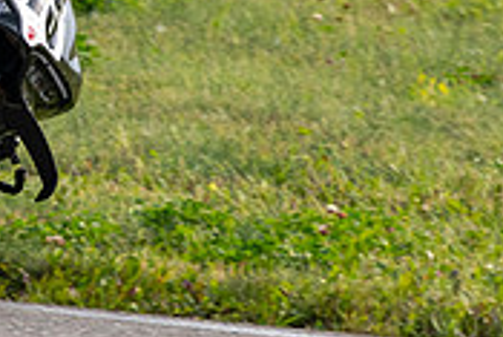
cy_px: 123
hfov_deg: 1.6
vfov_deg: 1.1
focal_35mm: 1250
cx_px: -298
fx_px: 17479
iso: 360
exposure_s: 1/1250
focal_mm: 280
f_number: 5.6
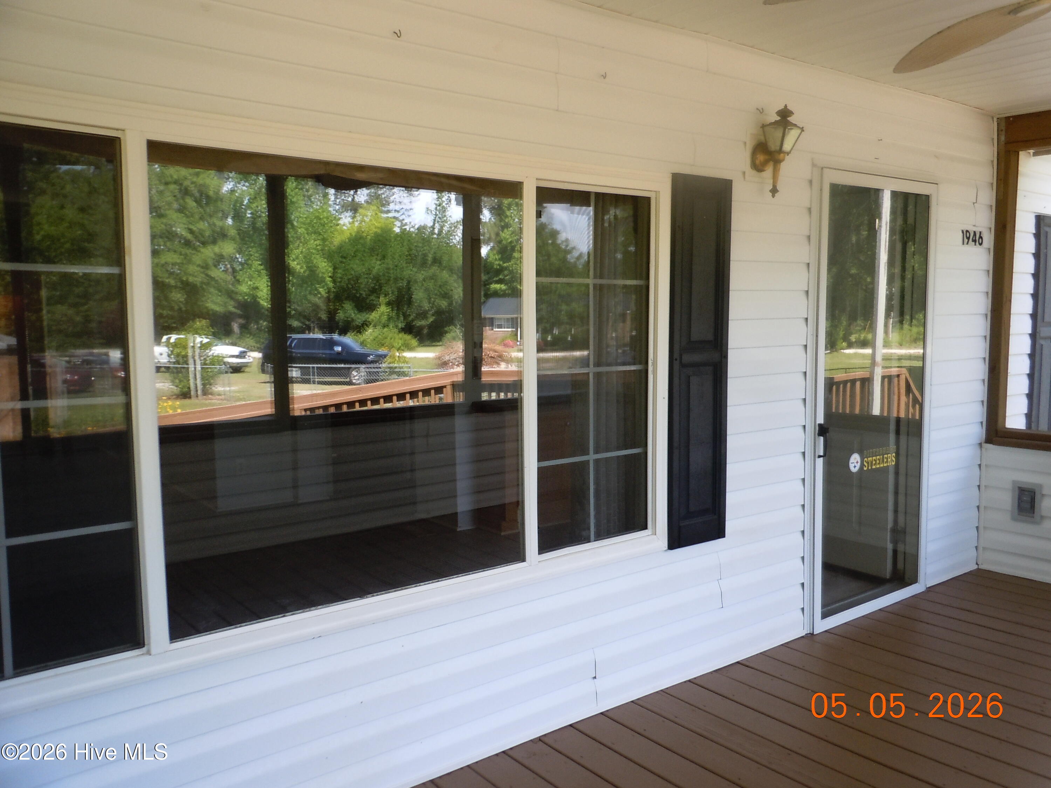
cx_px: 526
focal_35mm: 28
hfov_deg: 63.4
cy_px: 394
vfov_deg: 49.7
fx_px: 850
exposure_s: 1/60
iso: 200
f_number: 3.7
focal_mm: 5
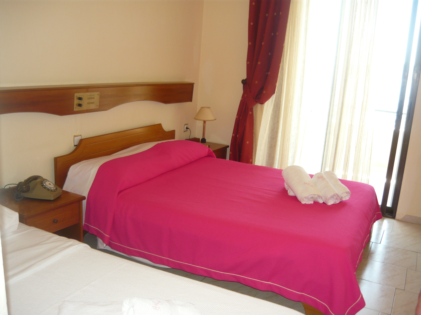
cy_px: 158
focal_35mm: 33
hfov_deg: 55.4
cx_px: 210
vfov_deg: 42.9
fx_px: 401
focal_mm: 5.5
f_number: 2.8
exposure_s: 1/30
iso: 125
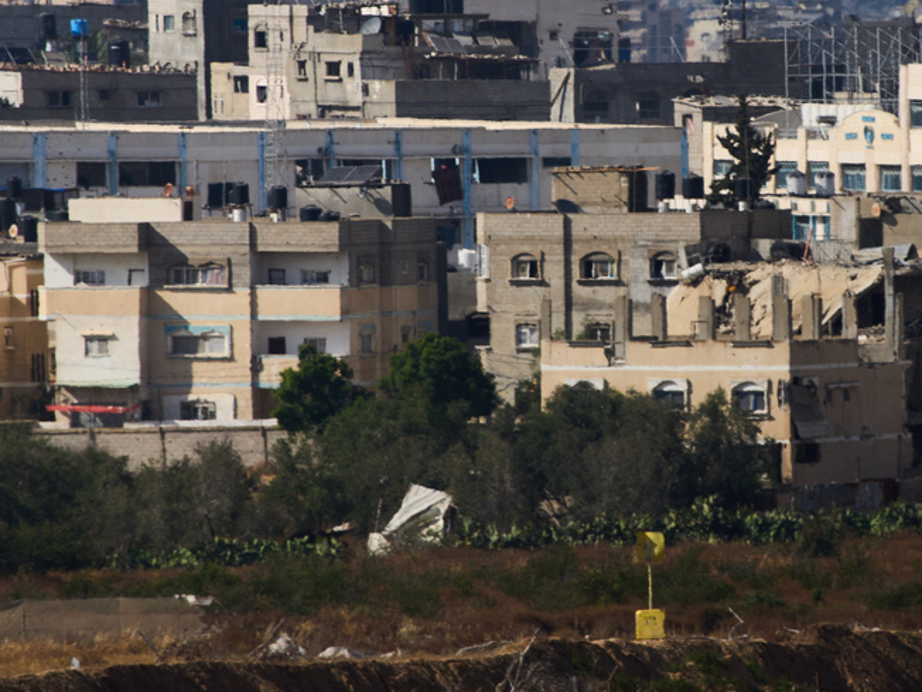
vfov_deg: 1.2
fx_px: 32175
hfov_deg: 1.6
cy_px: 241
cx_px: 707
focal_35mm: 1208
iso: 400
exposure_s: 1/1600
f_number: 8
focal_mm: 800
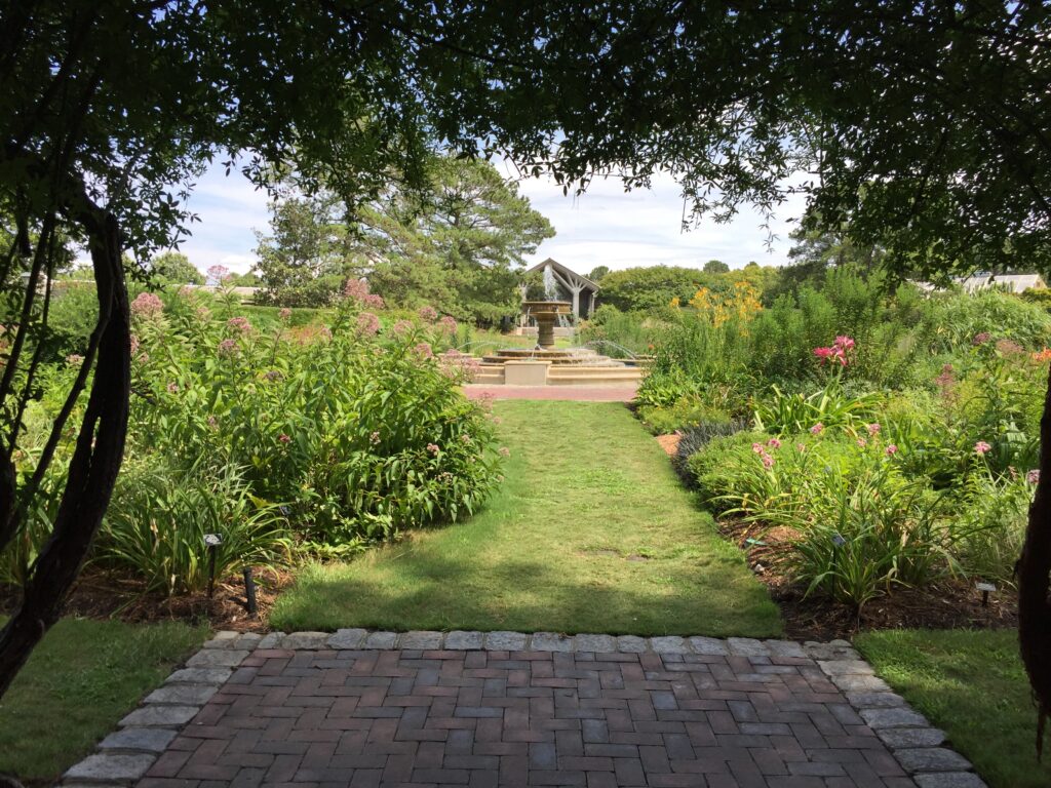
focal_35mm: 29
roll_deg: -1.2
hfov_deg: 61.7
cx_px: 526
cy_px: 394
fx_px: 880
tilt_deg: -2.6
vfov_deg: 48.2
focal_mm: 4.15
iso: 32
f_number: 2.2
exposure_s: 1/920
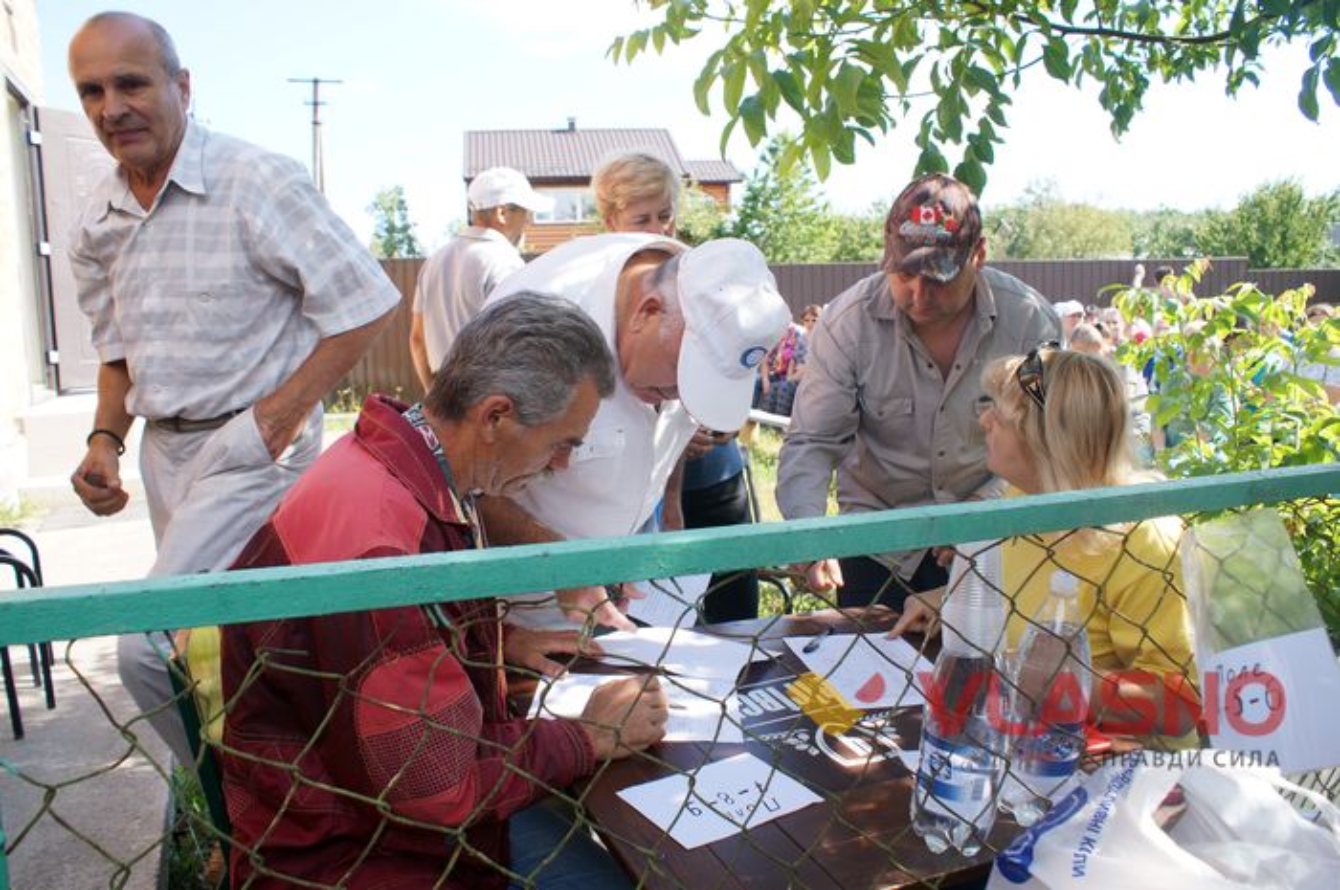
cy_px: 445
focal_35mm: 30
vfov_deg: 43.5
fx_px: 1115
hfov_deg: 62.0
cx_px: 670
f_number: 5.6
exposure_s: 1/125
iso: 100
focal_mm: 20
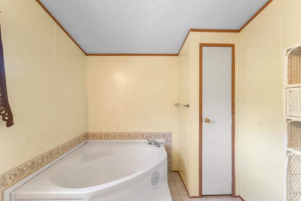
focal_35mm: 16
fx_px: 136
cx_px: 149
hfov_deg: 96.0
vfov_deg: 73.0
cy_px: 101
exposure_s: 1/13
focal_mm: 15.2
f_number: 7.1
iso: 1000
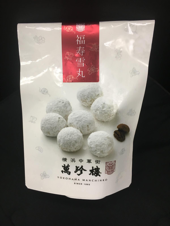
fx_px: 190
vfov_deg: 61.7
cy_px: 113
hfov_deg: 48.2
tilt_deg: -72.3
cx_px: 85
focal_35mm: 29
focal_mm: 4.15
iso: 25
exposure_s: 1/33
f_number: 2.2
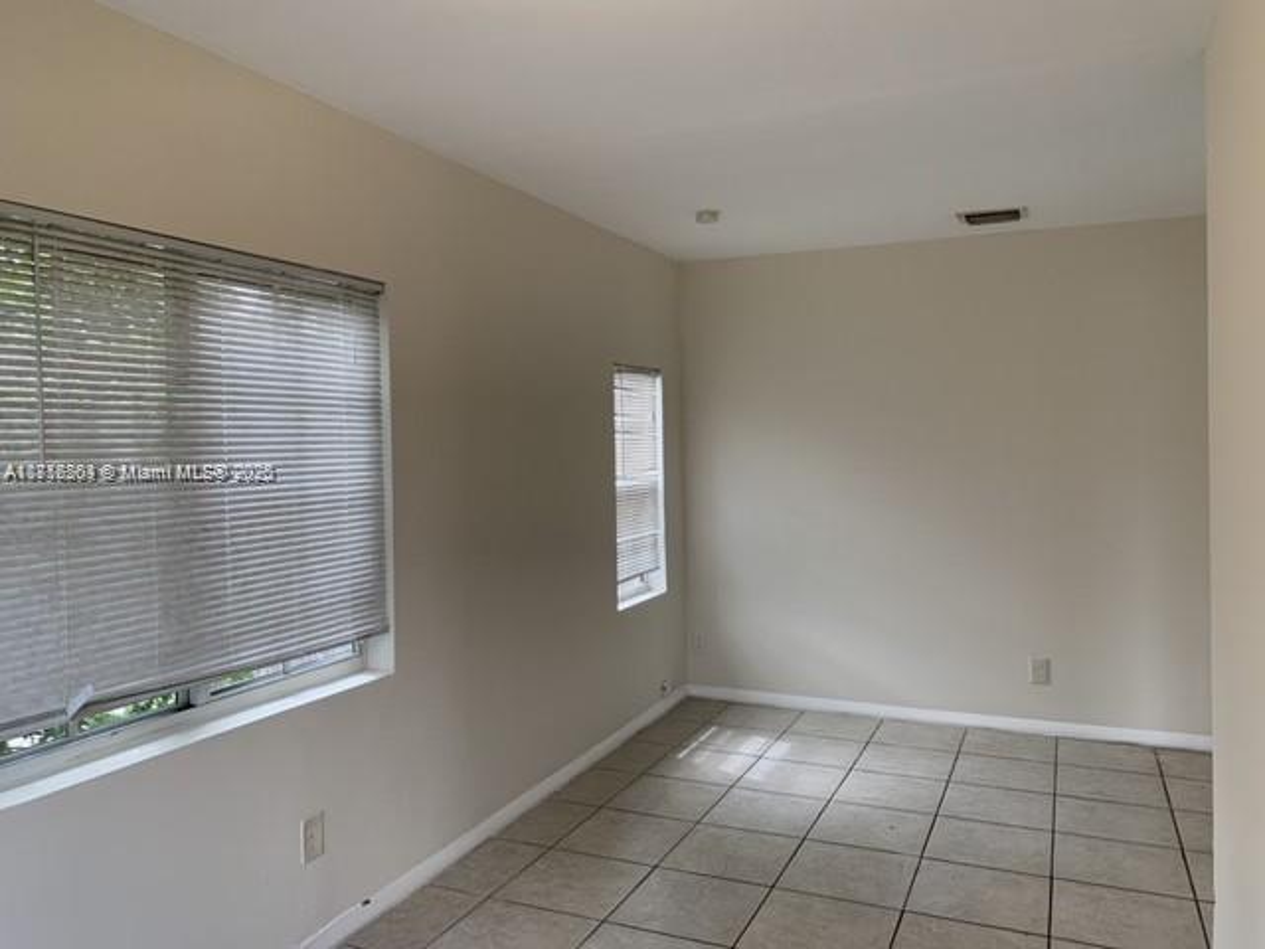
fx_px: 950
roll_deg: +1.2
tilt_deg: -0.6
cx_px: 632
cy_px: 474
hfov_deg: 67.3
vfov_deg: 53.1
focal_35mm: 26
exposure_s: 1/104
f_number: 1.8
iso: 100
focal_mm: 4.25
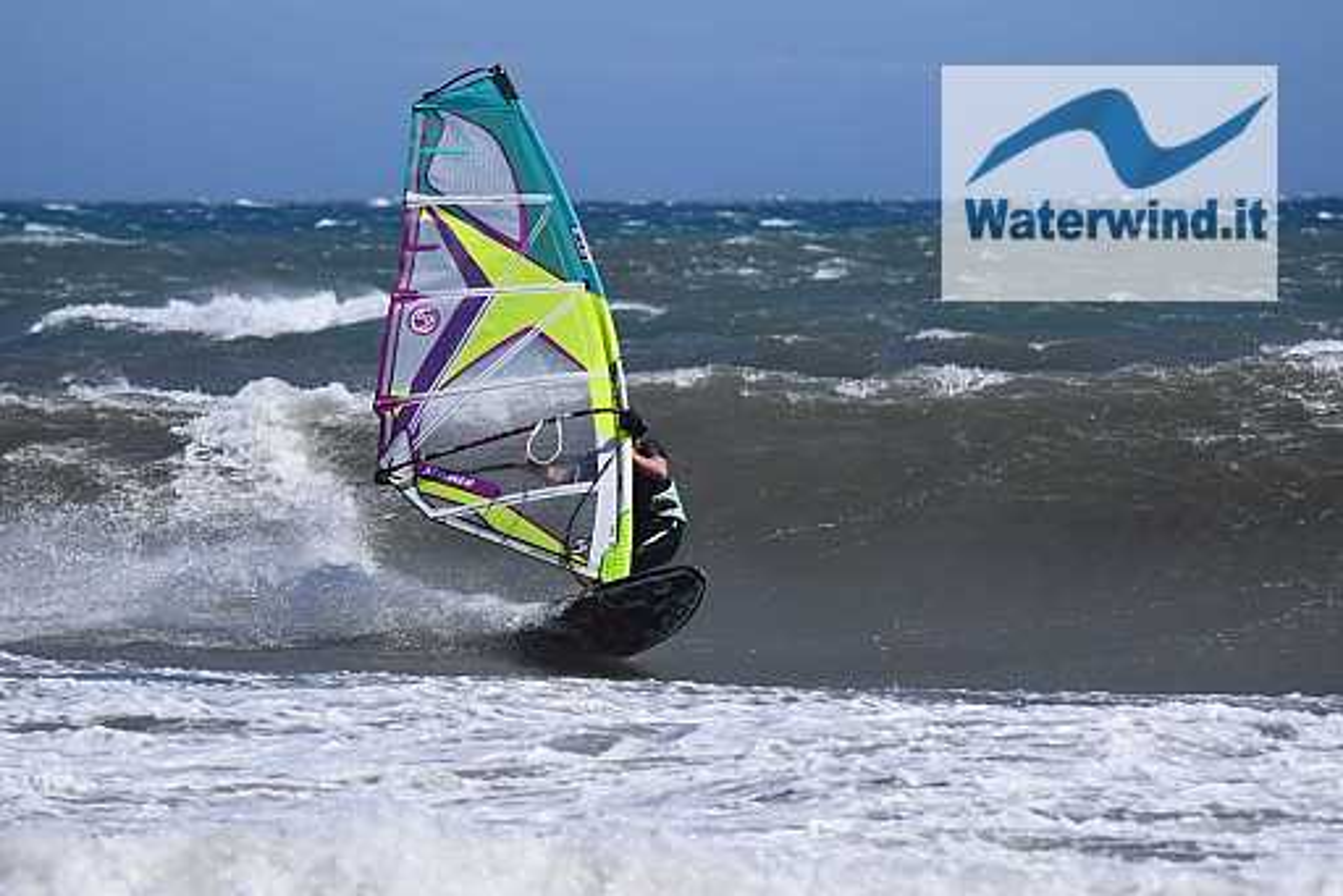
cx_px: 672
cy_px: 448
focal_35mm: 315
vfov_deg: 4.4
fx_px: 11757
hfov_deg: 6.5
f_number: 5.6
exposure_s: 1/2000
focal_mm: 210
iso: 220
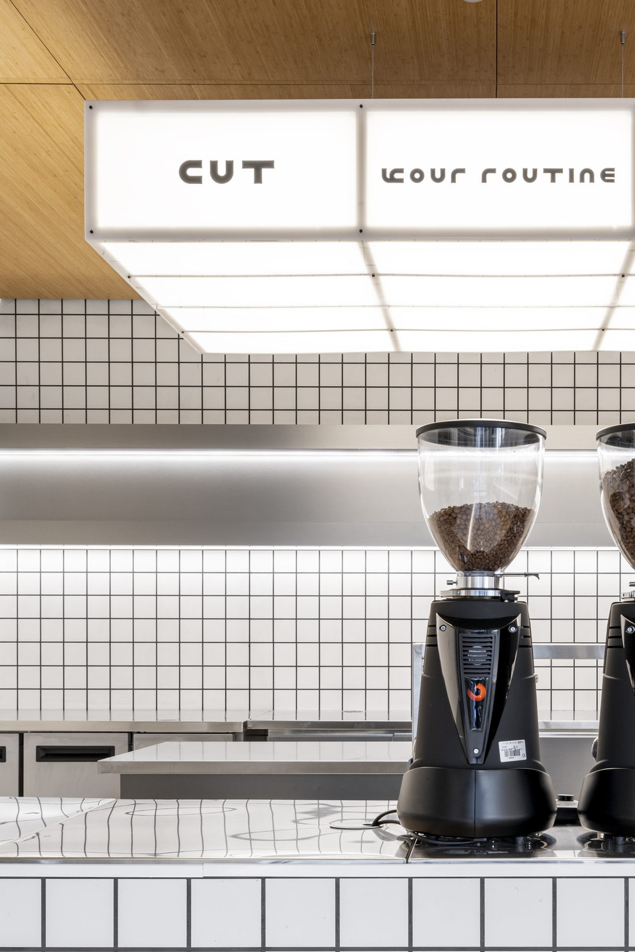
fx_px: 1323
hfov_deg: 26.6
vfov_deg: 39.3
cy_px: 600
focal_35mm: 50
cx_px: 483
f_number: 11
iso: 100
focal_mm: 32
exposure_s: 1/4
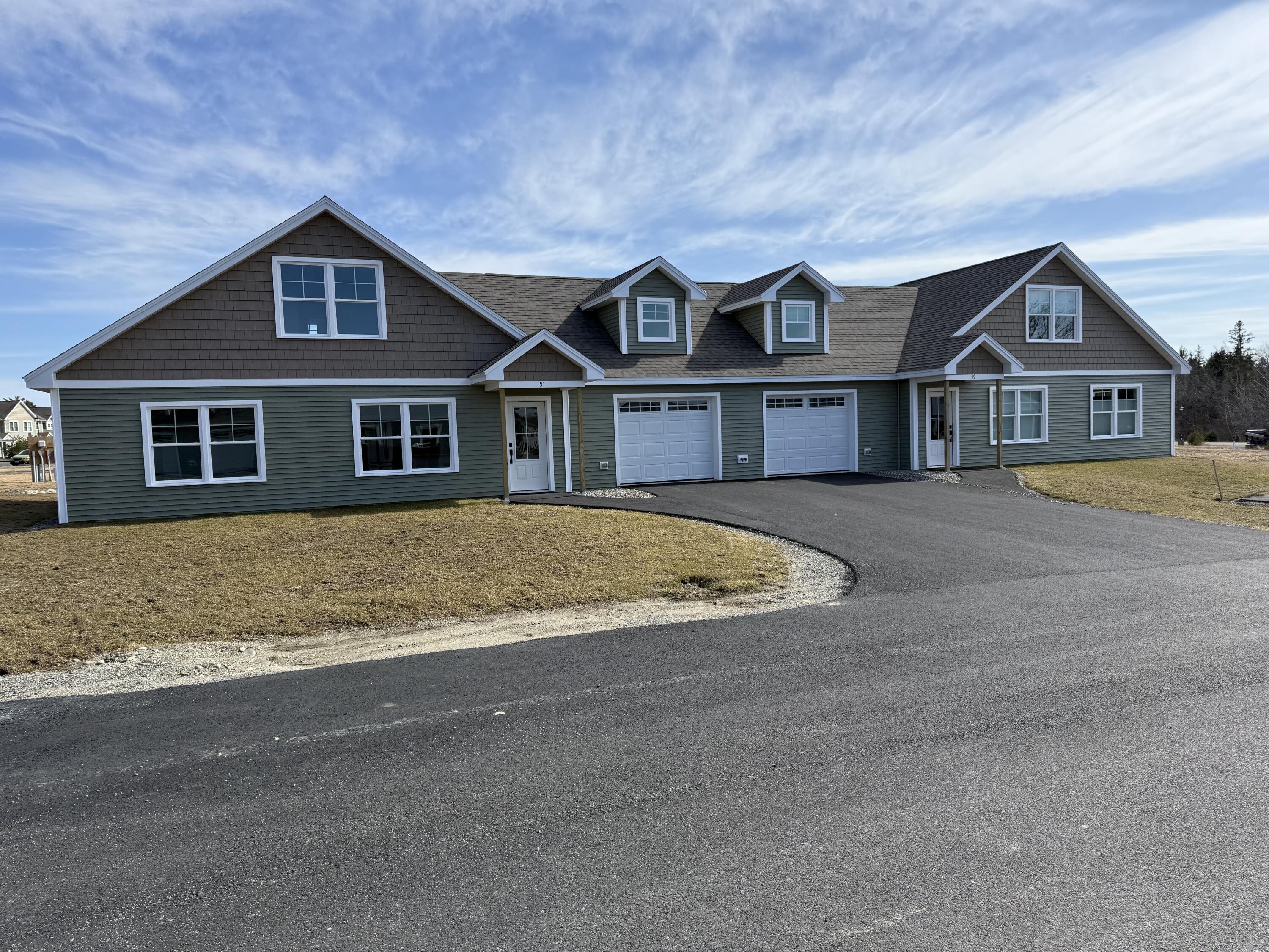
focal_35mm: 24
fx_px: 880
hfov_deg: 71.6
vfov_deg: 56.8
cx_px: 634
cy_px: 476
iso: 80
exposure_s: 1/4673
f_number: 1.78
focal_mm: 6.76
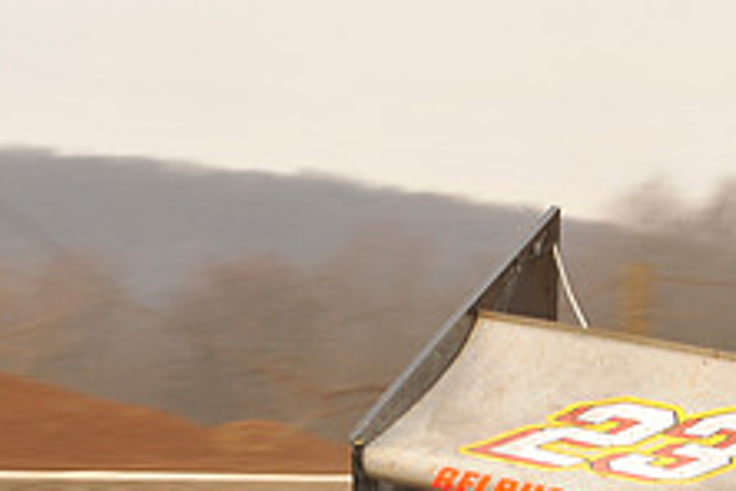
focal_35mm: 209
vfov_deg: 6.5
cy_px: 634
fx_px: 4273
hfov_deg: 9.8
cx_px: 574
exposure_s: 1/250
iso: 500
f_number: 8
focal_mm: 80
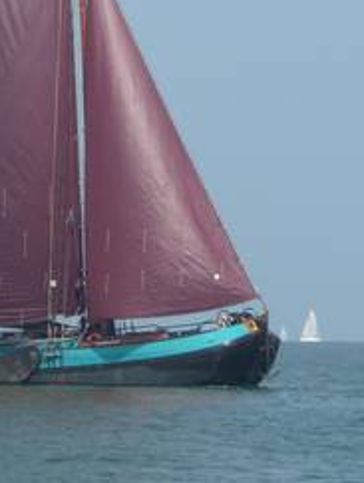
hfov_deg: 4.2
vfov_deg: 5.6
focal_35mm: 351
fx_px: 4908
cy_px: 149
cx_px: 14
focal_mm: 30.5
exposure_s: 1/640
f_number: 4.8
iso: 100
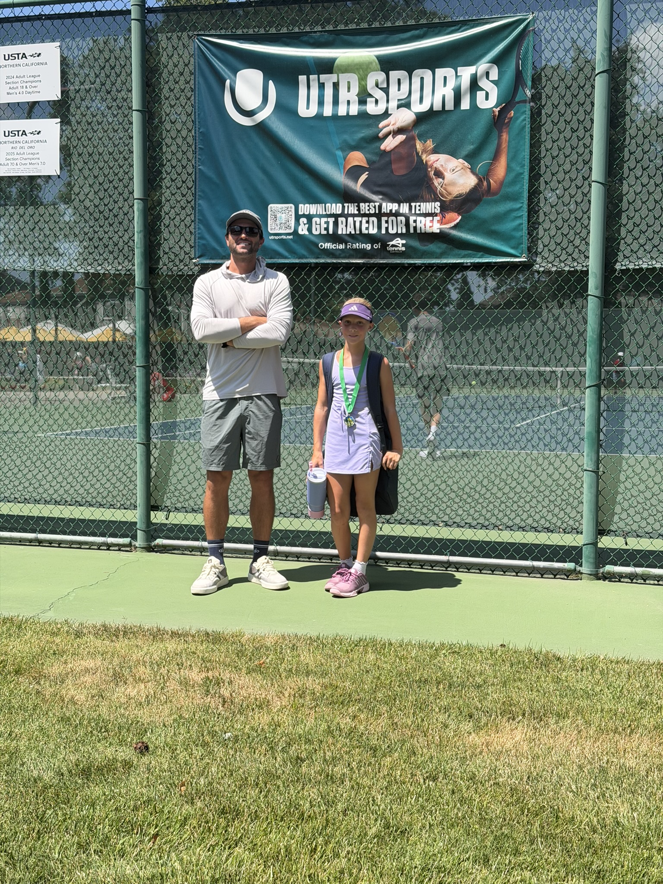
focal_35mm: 48
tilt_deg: -4.9
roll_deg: +0.4
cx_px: 332
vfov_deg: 39.7
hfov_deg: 30.3
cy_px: 442
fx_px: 1226
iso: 64
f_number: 1.78
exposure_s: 1/3534
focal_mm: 6.76
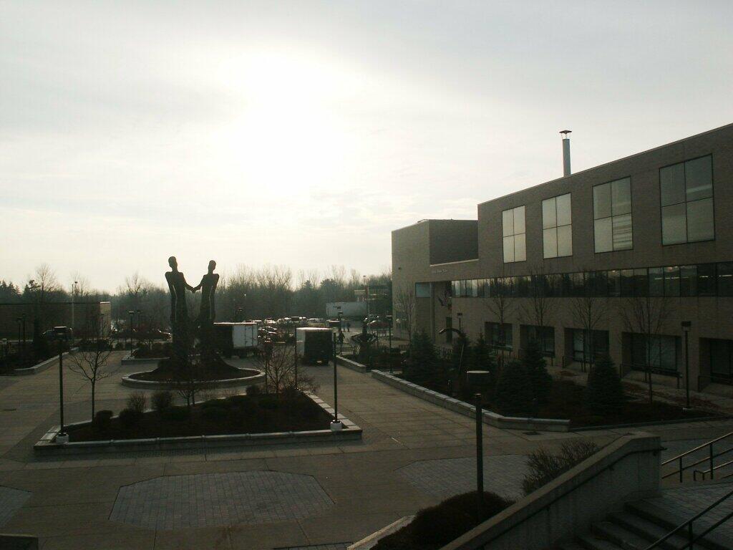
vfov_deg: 40.7
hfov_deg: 52.6
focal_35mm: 35
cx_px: 366
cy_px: 275
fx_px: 741
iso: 64
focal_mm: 7.22
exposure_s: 1/350
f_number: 6.7
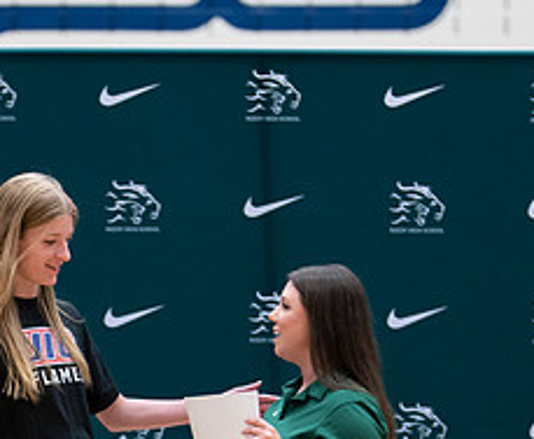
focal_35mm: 165
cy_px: 519
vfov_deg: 9.4
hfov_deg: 11.5
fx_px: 2635
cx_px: 97
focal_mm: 50
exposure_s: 1/320
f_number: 1.2
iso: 400
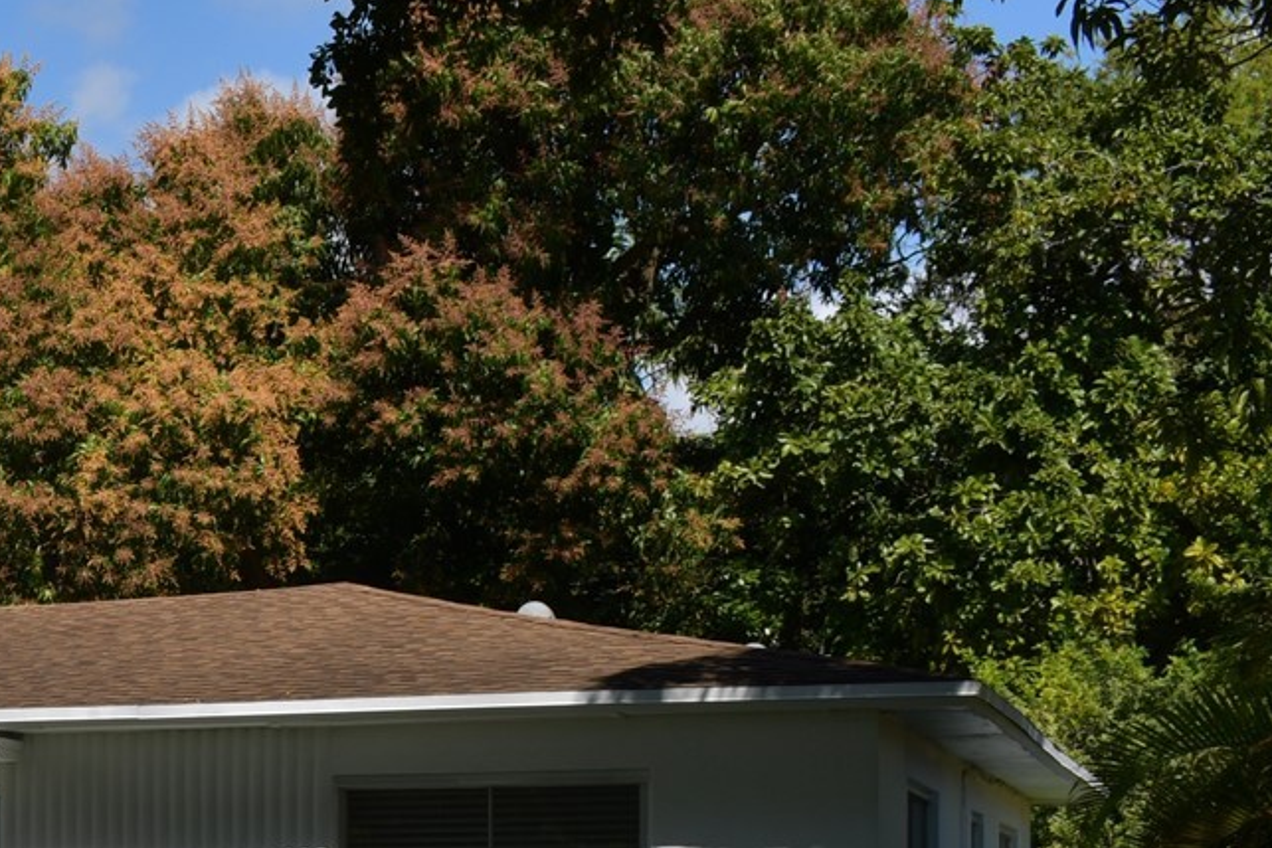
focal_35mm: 95
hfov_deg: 20.0
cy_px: 987
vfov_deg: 14.0
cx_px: -308
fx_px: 3357
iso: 100
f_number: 11
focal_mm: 24
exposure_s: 1/250
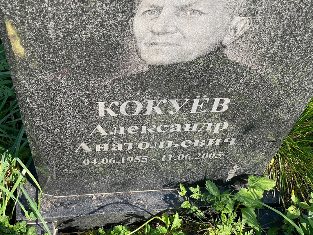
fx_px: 470
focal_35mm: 52
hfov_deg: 36.8
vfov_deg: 28.0
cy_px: 118
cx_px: 156
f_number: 2
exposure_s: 1/585
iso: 20
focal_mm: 6
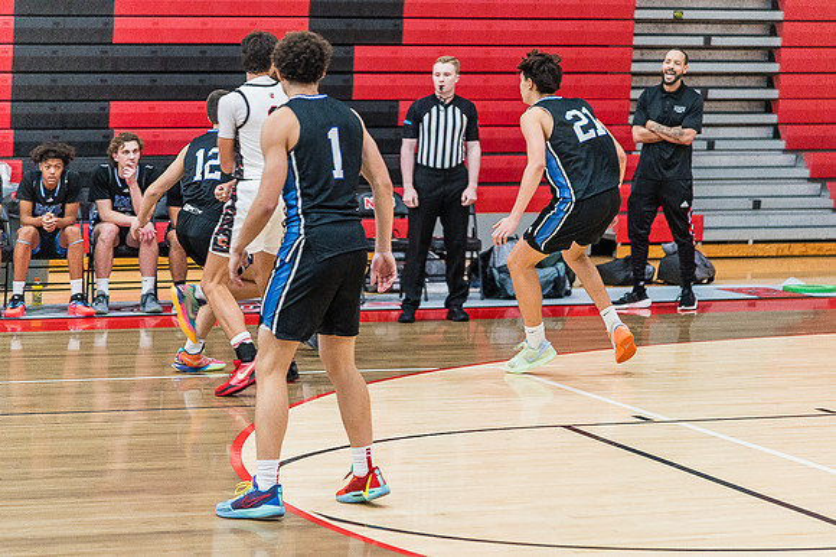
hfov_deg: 17.1
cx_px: 418
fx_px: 2785
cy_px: 278
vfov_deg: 11.4
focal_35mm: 120
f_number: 4
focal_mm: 120
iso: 5000
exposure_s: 1/320
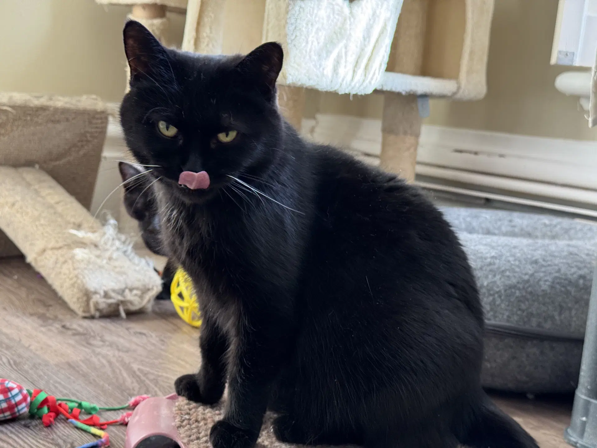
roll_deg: -5.2
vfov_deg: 30.3
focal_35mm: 48
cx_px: 298
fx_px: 828
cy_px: 224
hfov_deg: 39.7
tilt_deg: -8.7
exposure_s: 1/60
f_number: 1.78
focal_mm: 6.76
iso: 100
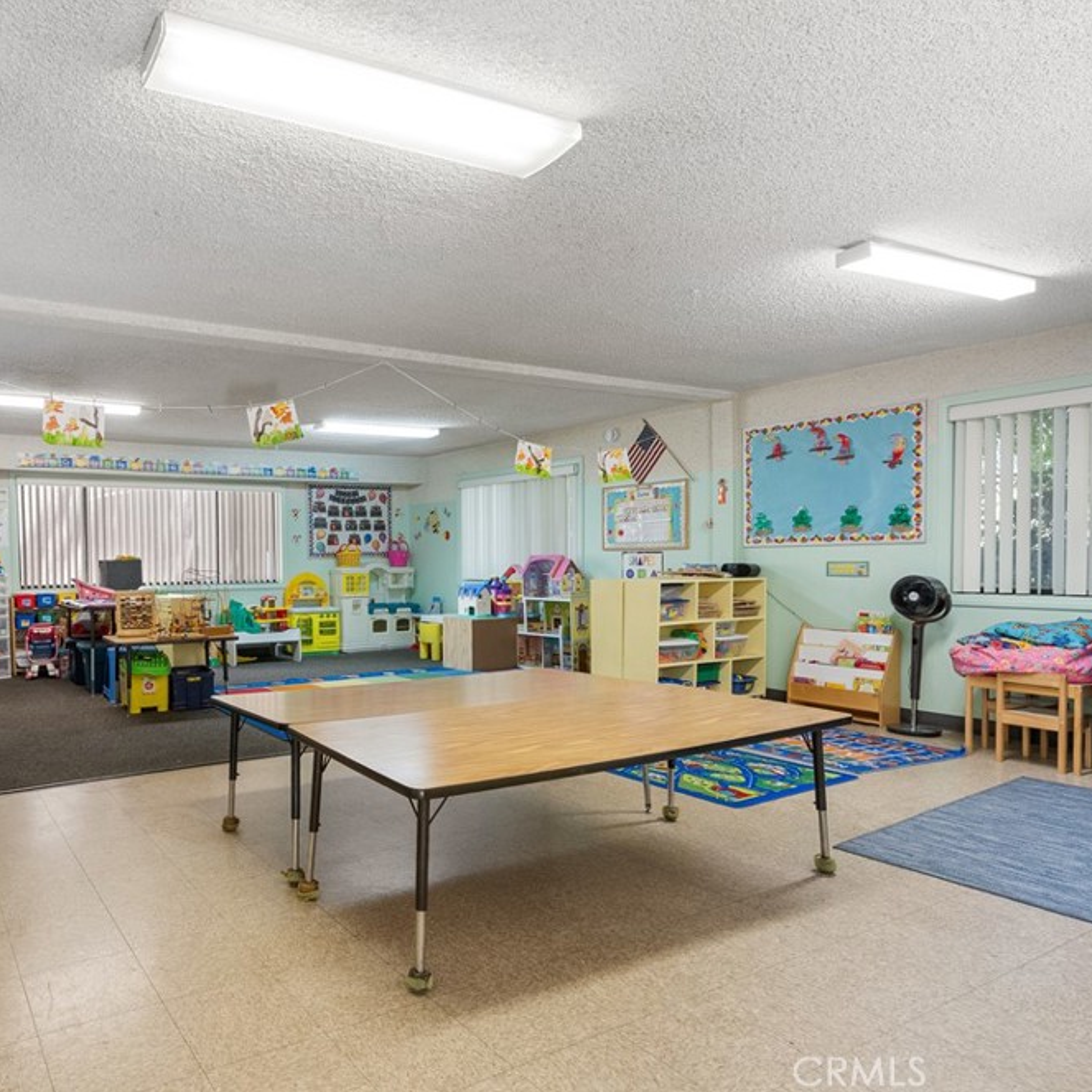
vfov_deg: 72.1
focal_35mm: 21
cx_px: 313
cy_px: 533
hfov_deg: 68.8
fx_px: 749
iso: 320
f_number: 9
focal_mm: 16
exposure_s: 1/10
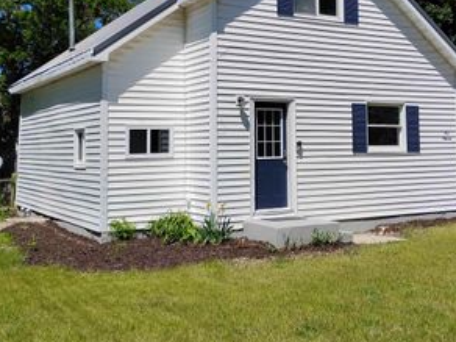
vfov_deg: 29.9
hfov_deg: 39.5
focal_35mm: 48
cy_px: 97
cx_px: 276
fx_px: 632
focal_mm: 4.26
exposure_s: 1/1358
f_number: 1.8
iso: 100
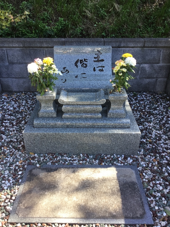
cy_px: 114
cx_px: 85
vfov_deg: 58.4
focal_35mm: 31
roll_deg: +1.5
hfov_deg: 45.4
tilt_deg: -30.6
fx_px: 203
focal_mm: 3.3
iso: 25
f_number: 2.4
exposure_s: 1/120
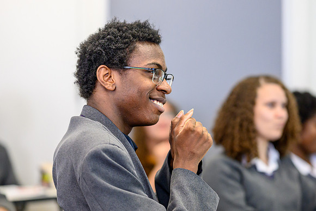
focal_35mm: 128
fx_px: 1121
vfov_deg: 10.7
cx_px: 158
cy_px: 106
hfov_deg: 16.0
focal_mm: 85
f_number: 1.8
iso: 2000
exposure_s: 1/640
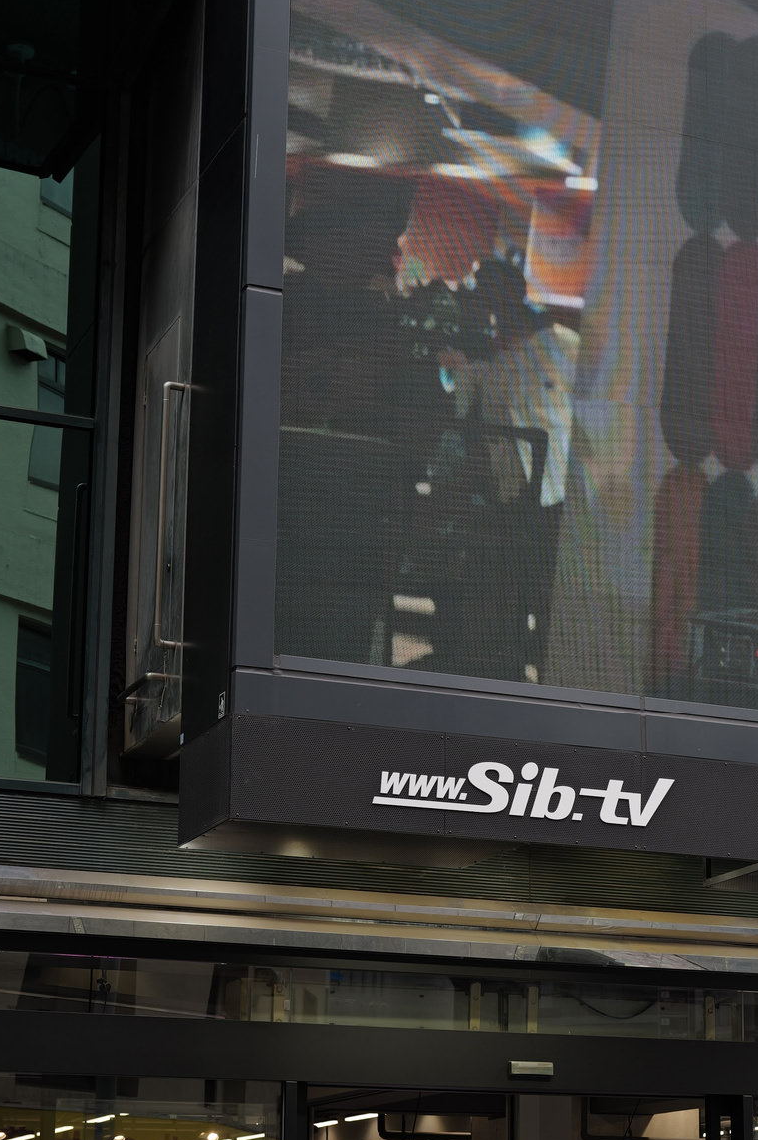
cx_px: 633
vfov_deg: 26.2
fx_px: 2435
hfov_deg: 17.5
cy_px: 762
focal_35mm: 77
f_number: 4
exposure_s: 1/160
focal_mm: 43
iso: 100
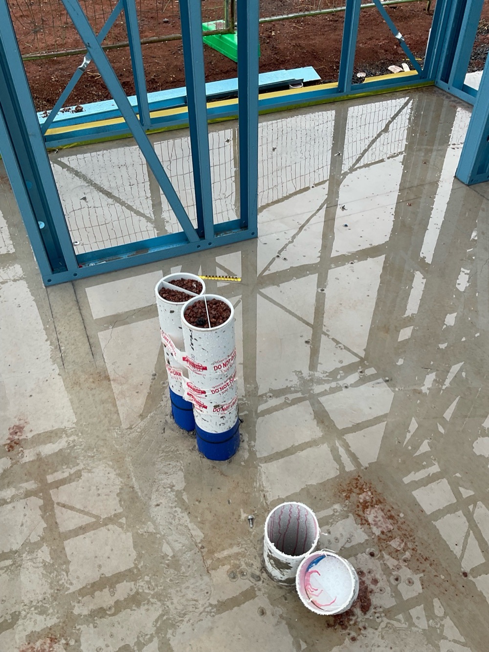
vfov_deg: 61.7
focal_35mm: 29
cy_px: 326
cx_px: 244
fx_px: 546
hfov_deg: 48.2
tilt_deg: -57.0
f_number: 1.8
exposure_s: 1/141
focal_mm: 3
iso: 16
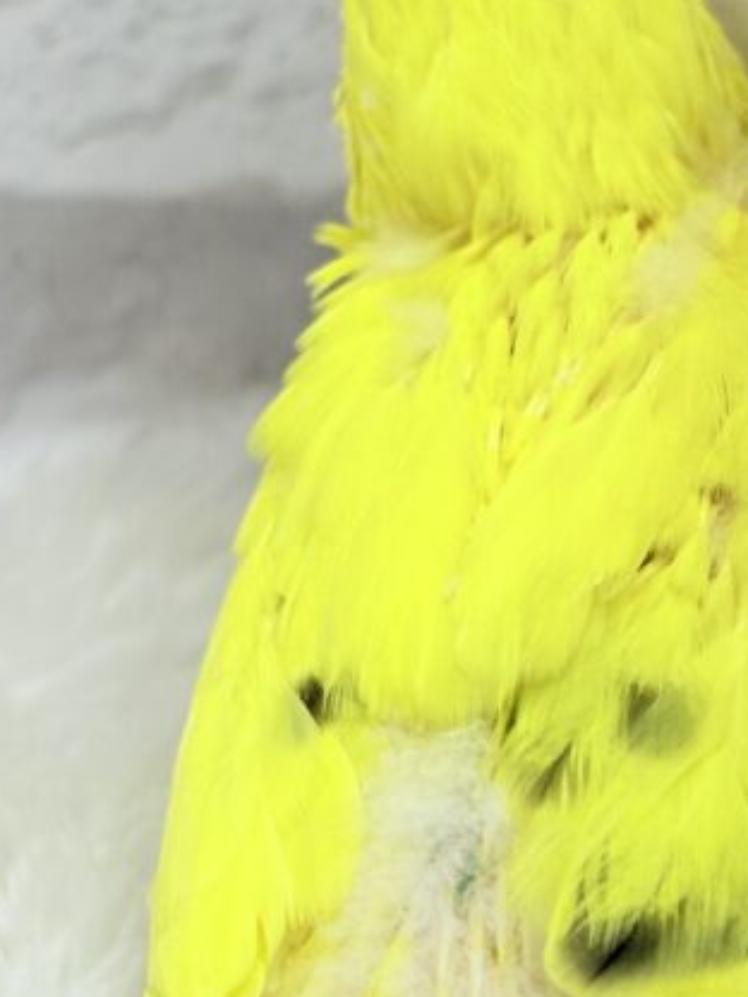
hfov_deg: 9.9
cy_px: 455
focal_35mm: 150
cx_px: 487
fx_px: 4322
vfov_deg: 13.2
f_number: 1.6
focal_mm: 5.96
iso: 80
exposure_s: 1/100
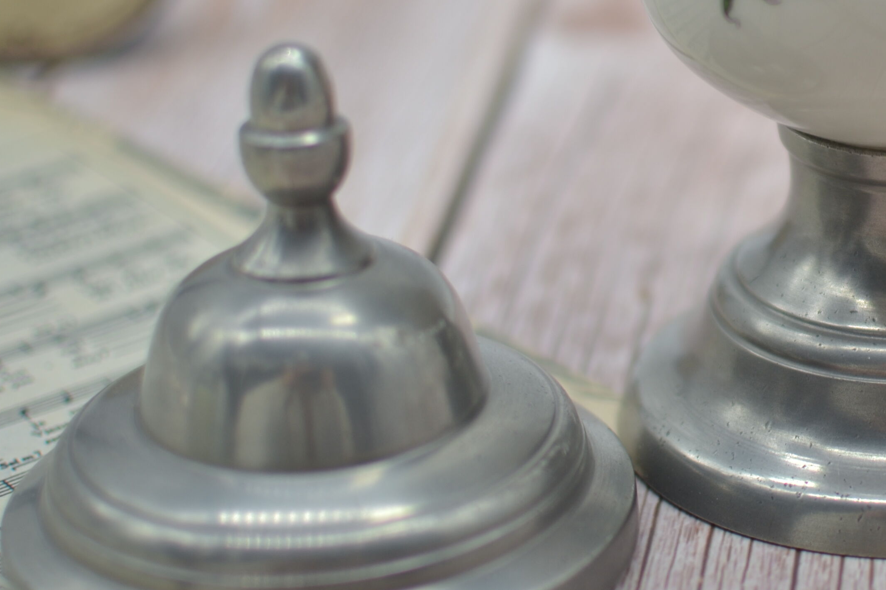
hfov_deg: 17.6
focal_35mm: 113
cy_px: 139
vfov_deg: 12.1
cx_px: 902
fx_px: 2783
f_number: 1.8
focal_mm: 35
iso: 100
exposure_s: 1/500
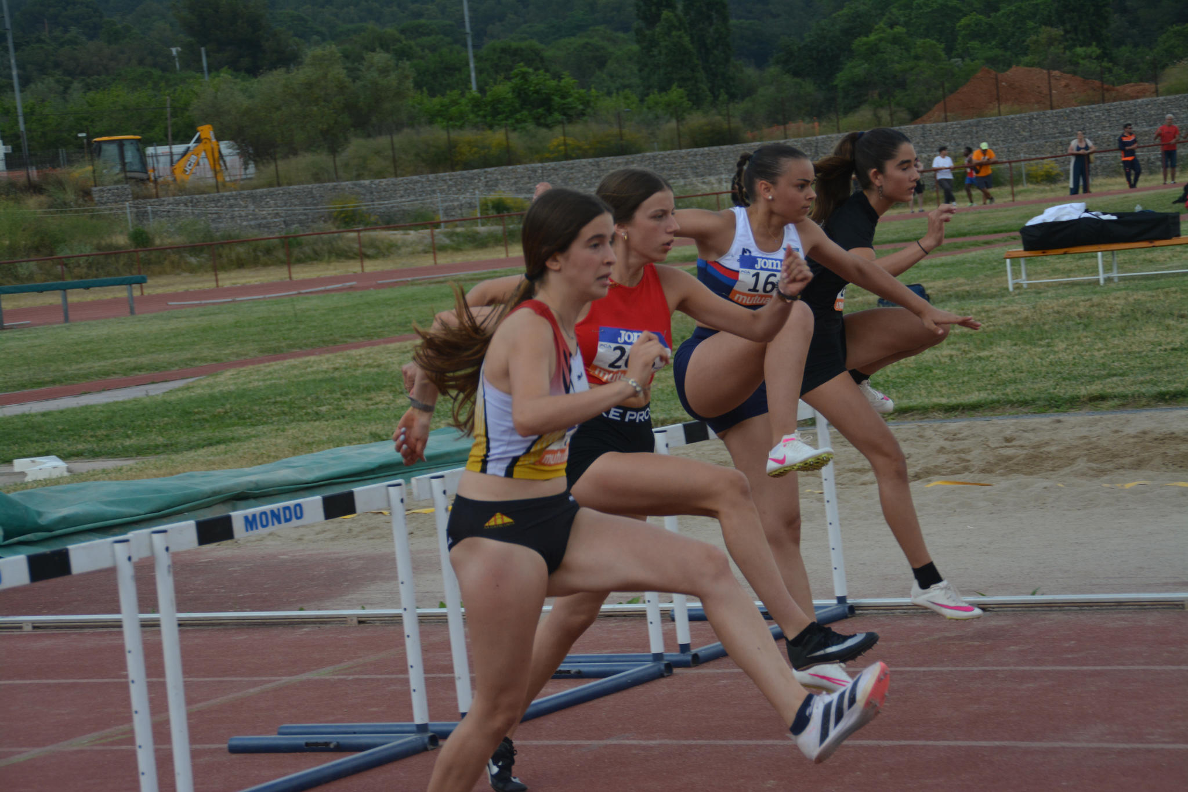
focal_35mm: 105
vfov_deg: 13.0
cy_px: 396
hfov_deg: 19.5
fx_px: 3464
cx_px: 594
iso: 450
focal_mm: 70
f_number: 5.6
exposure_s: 1/1000
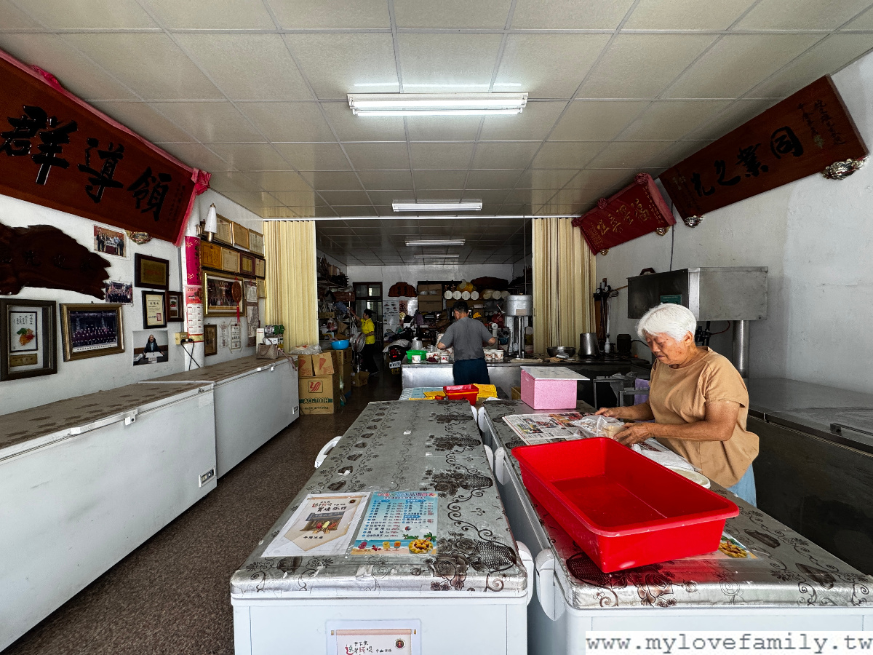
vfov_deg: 85.7
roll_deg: +0.3
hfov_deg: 102.1
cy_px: 328
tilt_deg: -1.5
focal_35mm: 14
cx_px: 436
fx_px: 353
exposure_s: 1/60
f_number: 2.2
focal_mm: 2.22
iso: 200
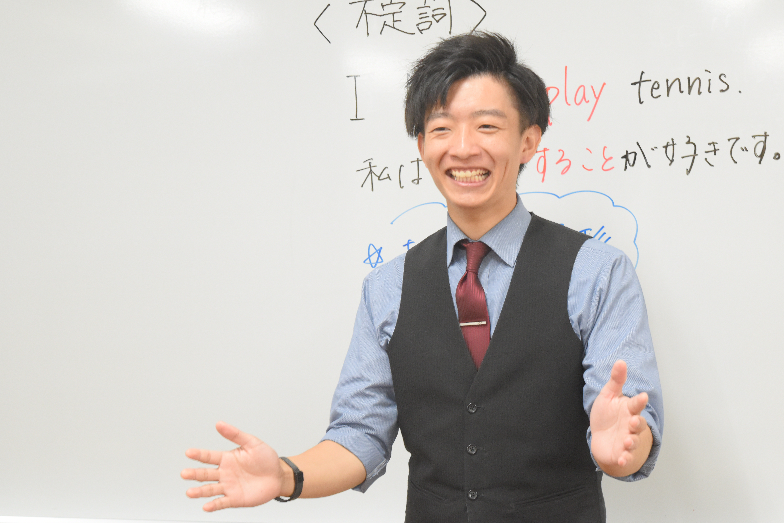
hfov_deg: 26.0
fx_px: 1699
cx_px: 392
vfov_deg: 17.5
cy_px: 262
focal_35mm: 78
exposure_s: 1/60
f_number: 5.6
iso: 2000
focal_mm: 52
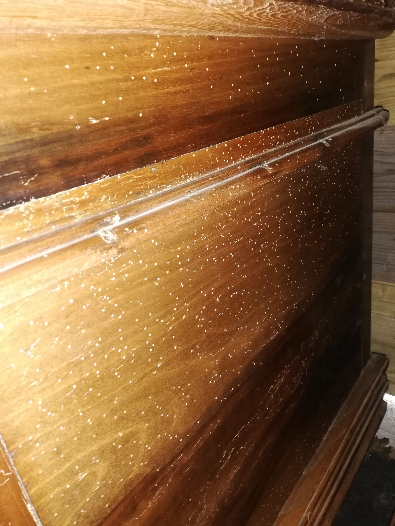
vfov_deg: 67.3
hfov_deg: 53.1
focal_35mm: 26
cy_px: 263
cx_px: 198
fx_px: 396
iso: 320
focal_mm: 3.81
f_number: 2.2
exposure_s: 1/30
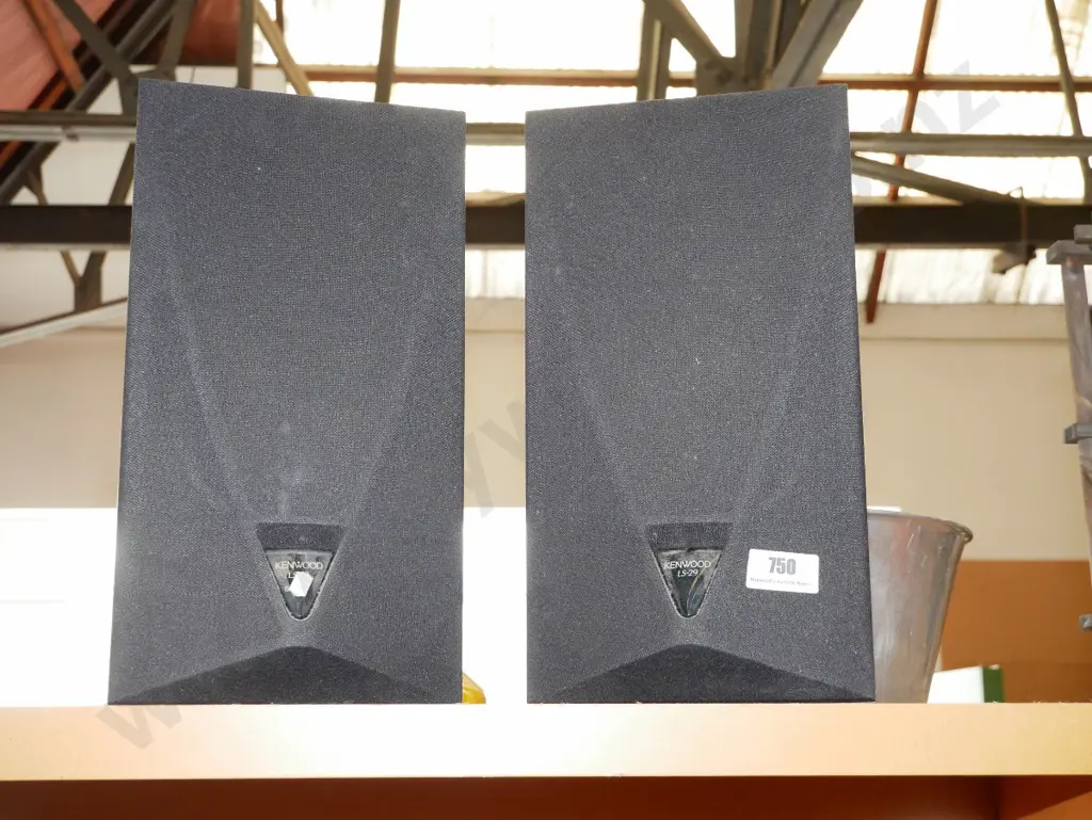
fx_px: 1452
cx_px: 546
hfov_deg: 41.2
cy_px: 410
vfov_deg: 31.5
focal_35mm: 46
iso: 1600
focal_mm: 23
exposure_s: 1/160
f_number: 5.6
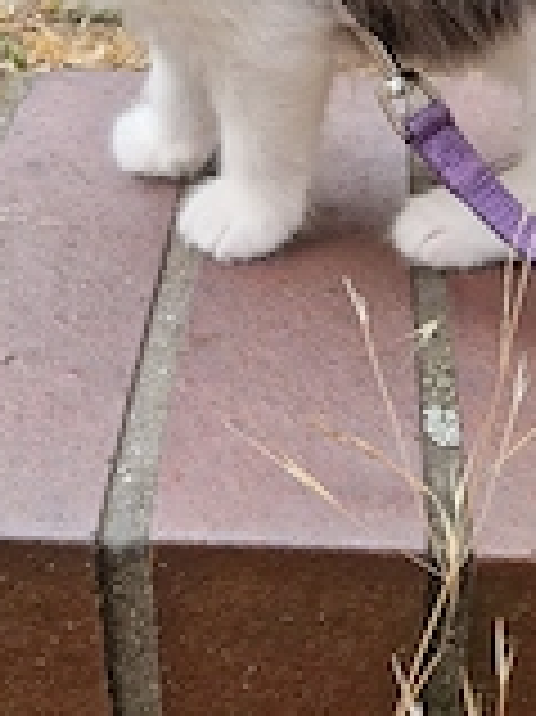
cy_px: 171
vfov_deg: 32.6
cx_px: 257
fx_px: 1199
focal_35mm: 58
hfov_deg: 25.2
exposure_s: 1/476
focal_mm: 5.4
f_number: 1.8
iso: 50
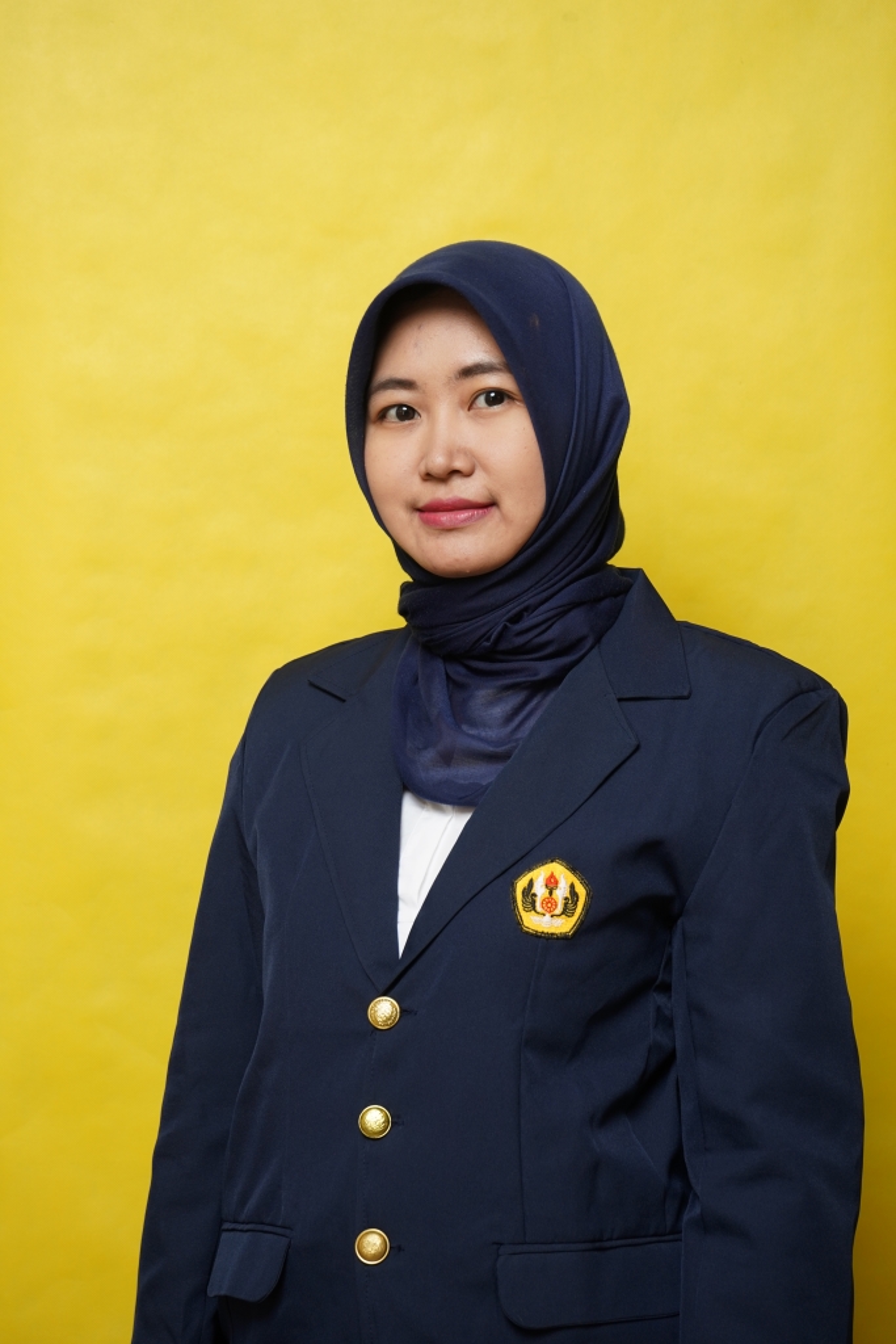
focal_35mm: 70
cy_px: 672
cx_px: 448
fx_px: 2612
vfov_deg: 28.8
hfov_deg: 19.5
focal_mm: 70
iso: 500
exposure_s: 1/200
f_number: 7.1
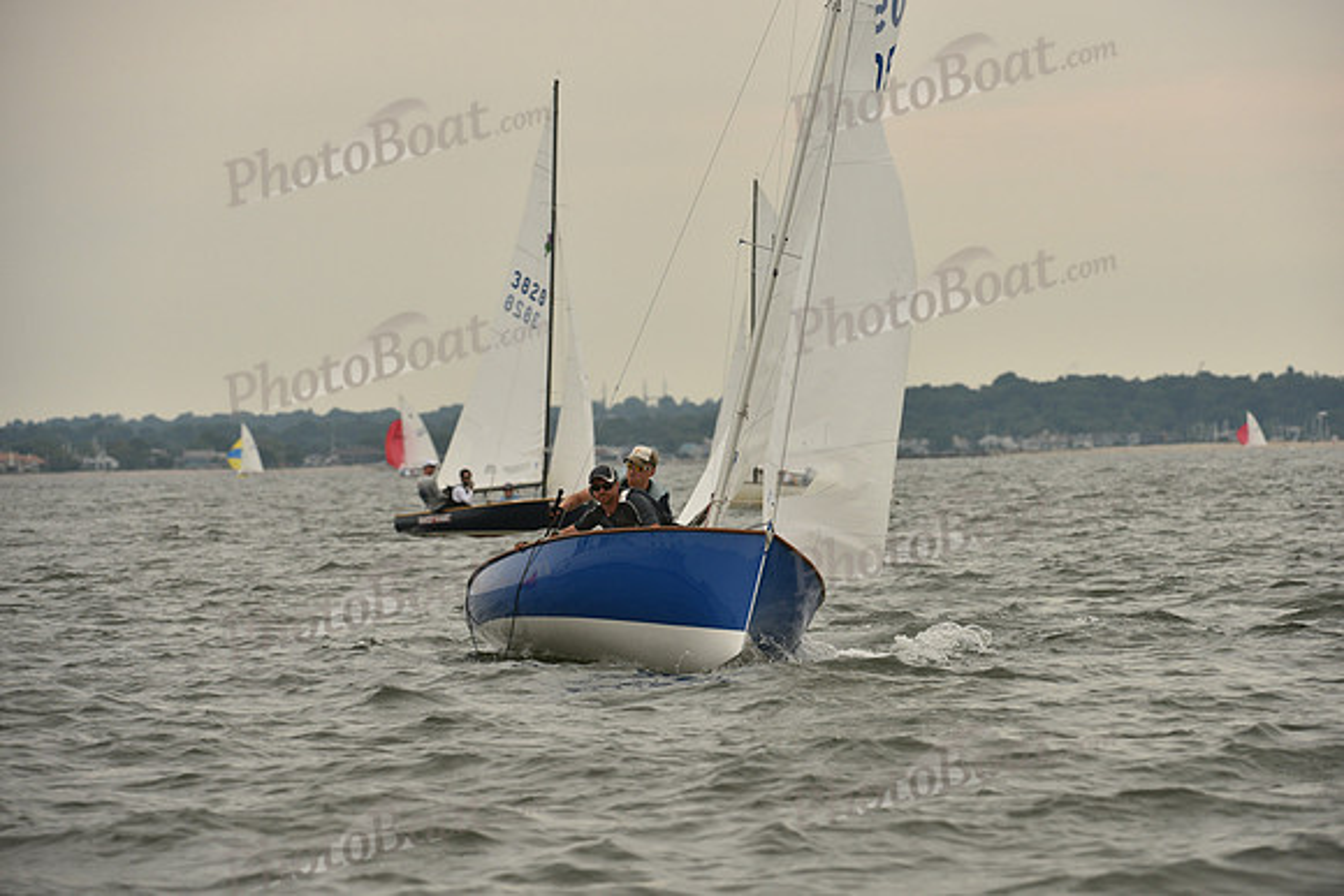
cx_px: 672
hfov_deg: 9.4
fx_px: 8215
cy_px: 448
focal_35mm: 220
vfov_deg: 6.2
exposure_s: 1/1000
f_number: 6.3
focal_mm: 220
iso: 400
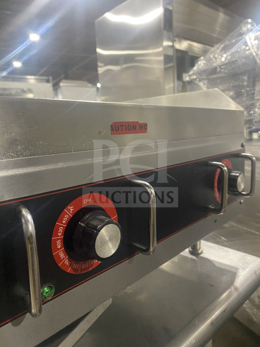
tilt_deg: -6.6
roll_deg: +0.7
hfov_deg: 53.1
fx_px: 260
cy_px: 174
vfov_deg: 67.3
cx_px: 130
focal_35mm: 26
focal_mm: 4.25
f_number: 1.8
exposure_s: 1/60
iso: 400
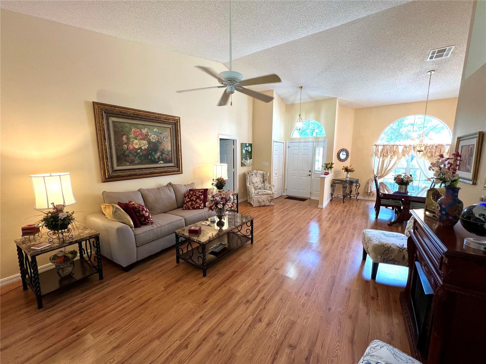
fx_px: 183
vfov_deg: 89.9
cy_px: 182
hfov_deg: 106.2
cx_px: 243
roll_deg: -0.5
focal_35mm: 13
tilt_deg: -8.7
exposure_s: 1/60
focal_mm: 1.57
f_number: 1.8
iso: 160
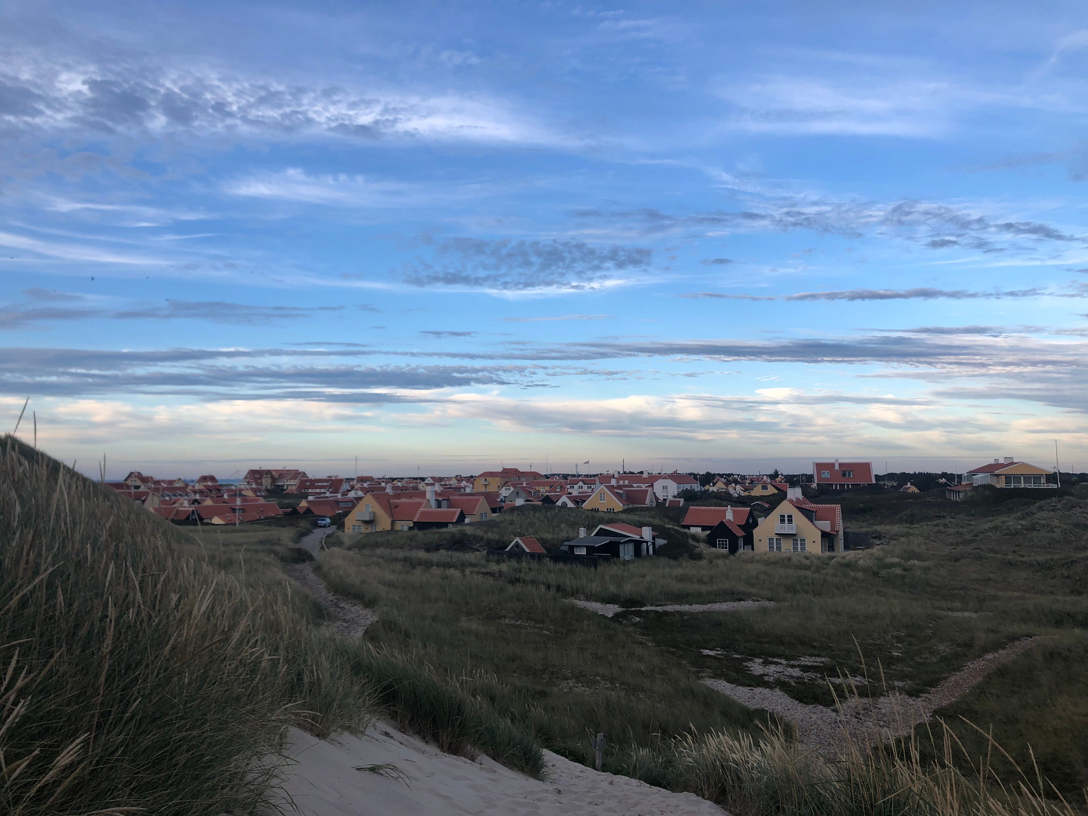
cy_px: 408
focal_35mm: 28
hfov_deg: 63.4
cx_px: 544
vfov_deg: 49.7
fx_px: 880
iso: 20
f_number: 1.8
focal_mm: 4
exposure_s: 1/338
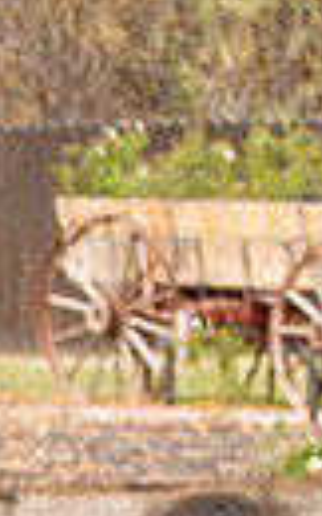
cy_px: 838
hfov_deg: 2.4
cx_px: -368
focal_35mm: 536
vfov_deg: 3.9
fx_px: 7543
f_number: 3.5
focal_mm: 90
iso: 250
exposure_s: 1/200
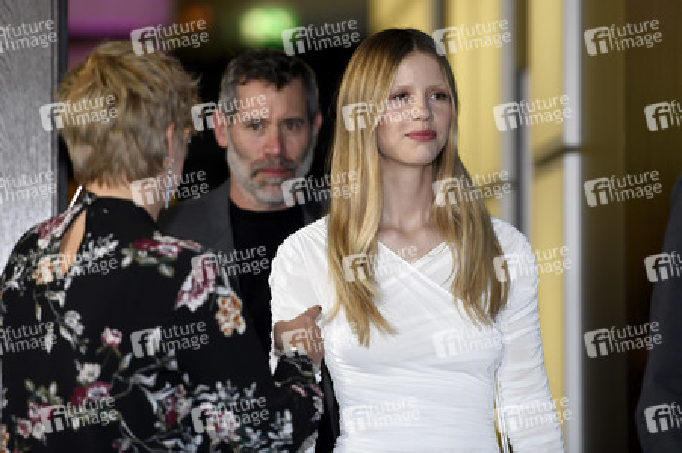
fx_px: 3597
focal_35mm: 190
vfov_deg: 7.2
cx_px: 341
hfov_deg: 10.8
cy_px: 226
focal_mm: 190
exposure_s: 1/400
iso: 640
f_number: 3.2
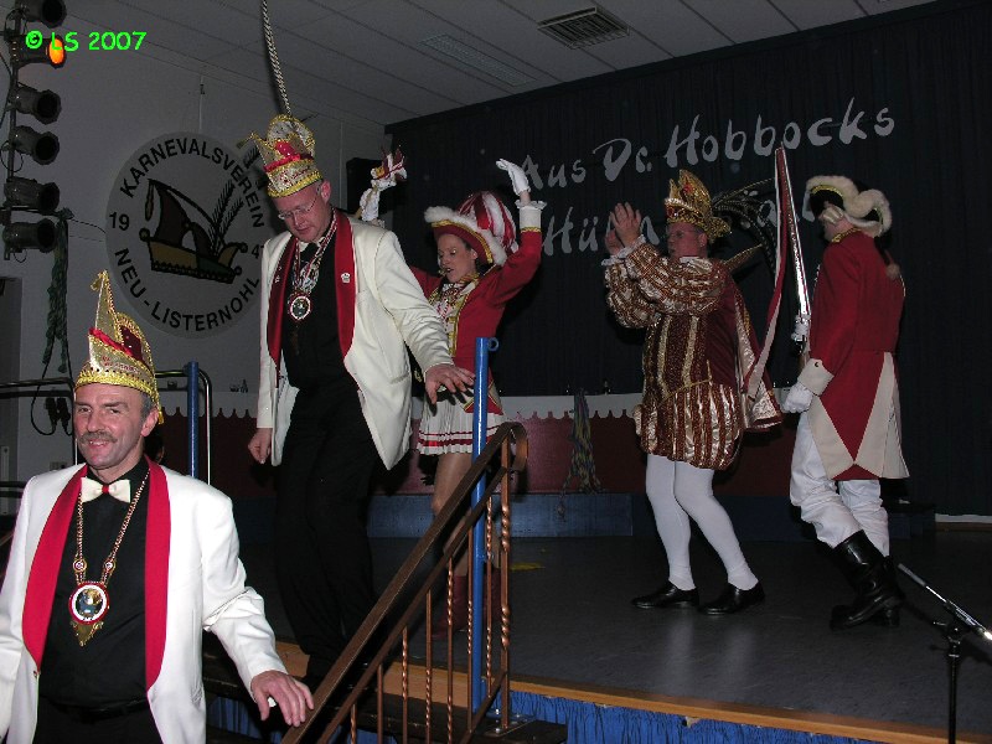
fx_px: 1003
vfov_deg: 40.7
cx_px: 496
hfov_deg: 52.6
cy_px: 372
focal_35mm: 35
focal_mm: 8.9
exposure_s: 1/60.1
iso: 50
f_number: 4
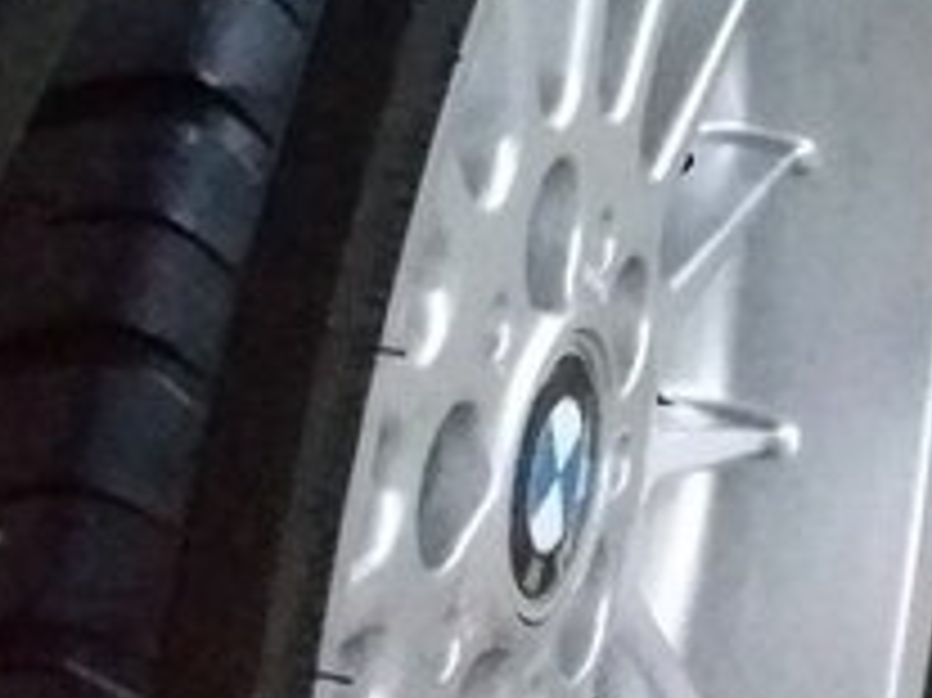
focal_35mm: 99
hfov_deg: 19.4
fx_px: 2664
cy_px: -394
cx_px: 882
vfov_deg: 13.9
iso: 800
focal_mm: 3.3
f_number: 2.2
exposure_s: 1/17
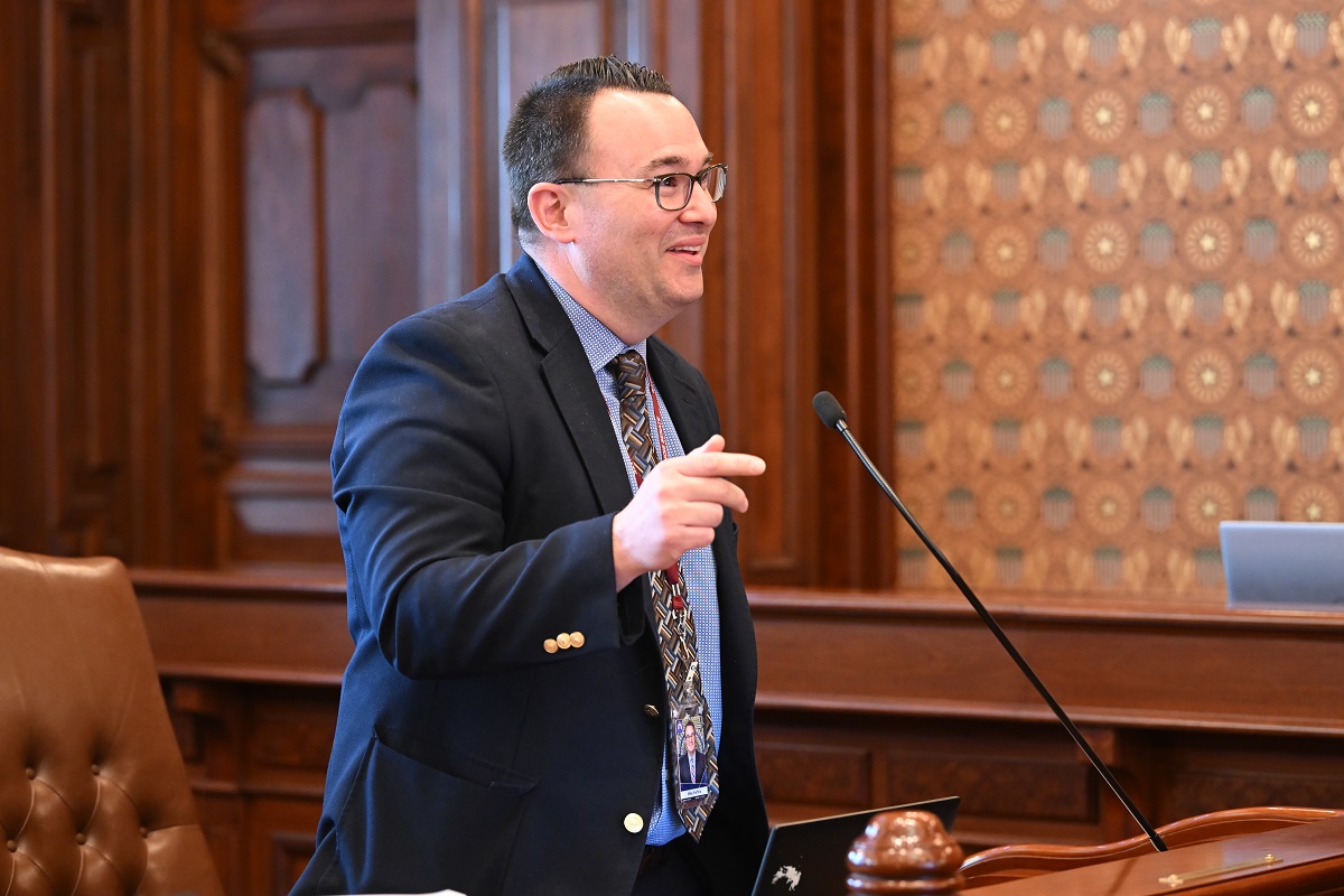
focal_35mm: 110
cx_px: 672
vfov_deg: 12.5
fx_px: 4106
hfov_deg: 18.6
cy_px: 448
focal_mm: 110
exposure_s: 1/125
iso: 5000
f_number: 4
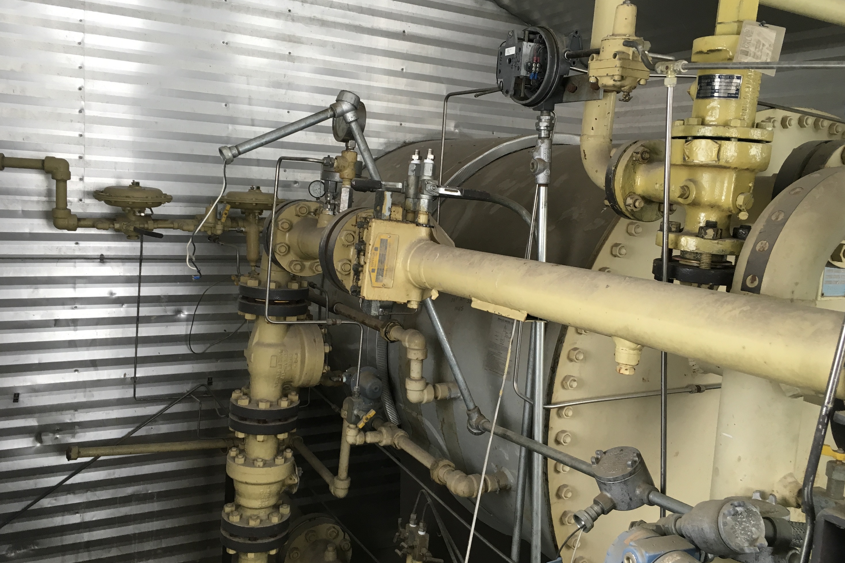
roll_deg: -4.3
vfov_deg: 42.3
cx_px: 430
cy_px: 265
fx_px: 728
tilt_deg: -10.9
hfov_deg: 60.3
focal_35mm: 31
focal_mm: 4.15
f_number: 2.2
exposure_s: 1/30
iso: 64
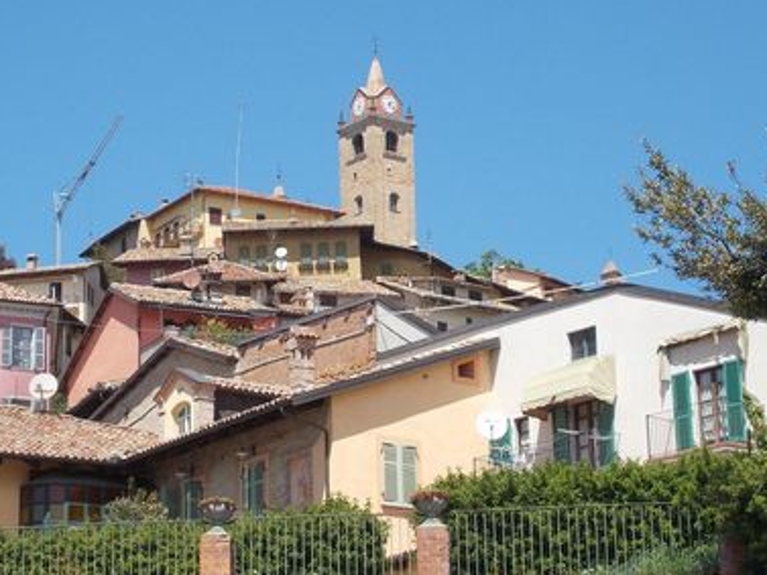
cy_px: 219
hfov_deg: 17.5
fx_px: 2482
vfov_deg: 13.2
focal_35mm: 112
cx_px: 287
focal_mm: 11.8
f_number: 5.3
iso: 80
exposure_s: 1/320
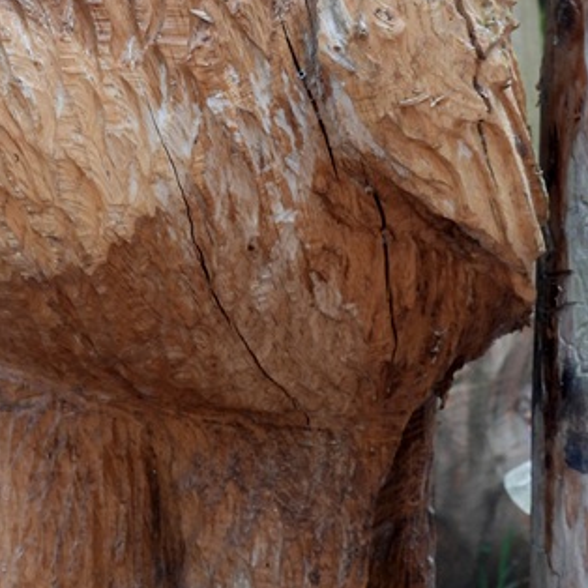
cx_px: 34
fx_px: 2037
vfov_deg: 16.3
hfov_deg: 16.2
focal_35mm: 106
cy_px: 81
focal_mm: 8.4
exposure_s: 1/30
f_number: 3.2
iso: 180
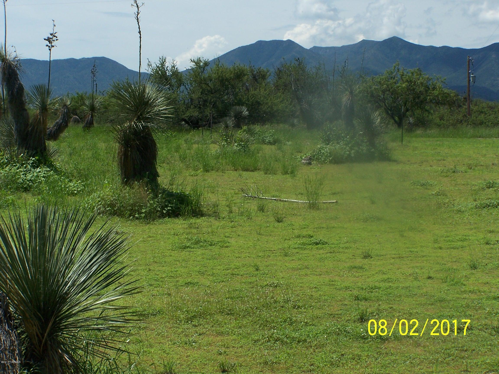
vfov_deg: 15.7
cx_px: 250
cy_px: 187
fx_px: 1355
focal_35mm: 94
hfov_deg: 20.9
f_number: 6.3
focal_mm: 15.6
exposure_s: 1/500
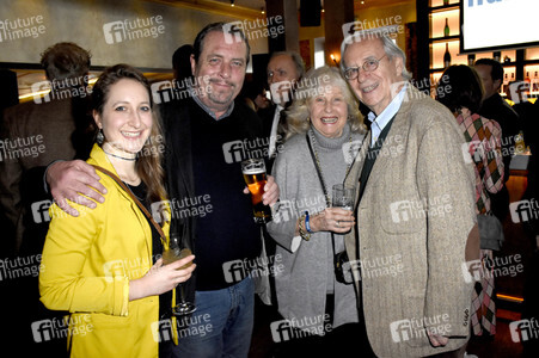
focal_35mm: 27
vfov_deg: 47.9
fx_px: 404
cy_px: 179
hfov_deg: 67.4
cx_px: 270
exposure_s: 1/60
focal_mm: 18
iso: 2500
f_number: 6.3
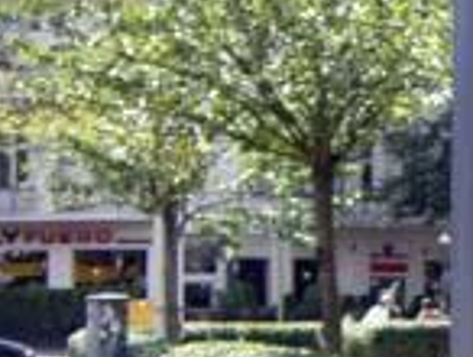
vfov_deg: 11.3
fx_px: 1779
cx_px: 726
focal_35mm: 130
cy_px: 339
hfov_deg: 14.1
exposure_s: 1/400
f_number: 2.7
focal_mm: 6.2
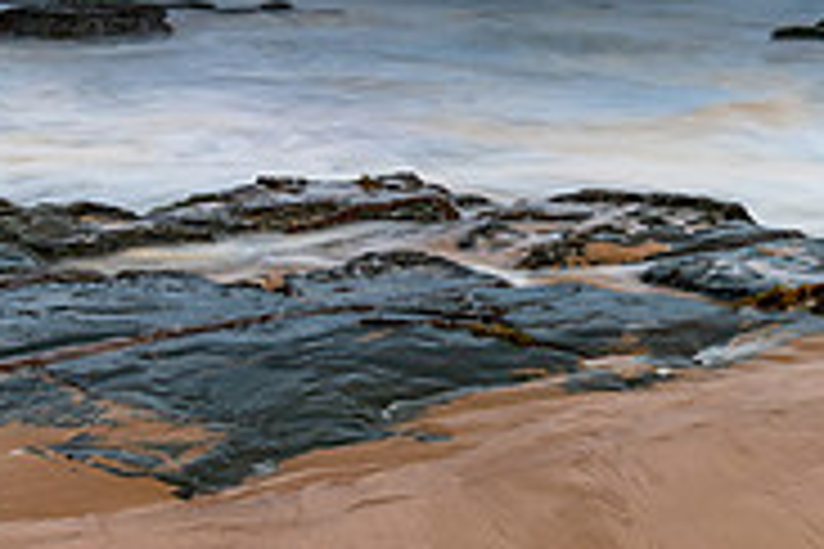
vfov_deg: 17.6
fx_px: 1739
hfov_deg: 26.6
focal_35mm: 76
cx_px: 522
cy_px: 16
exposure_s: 2.5
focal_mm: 24
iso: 100
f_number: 8
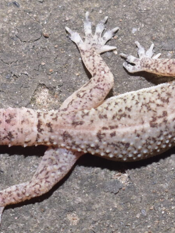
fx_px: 1996
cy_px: 131
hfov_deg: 5.0
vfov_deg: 6.7
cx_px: 53
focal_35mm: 296
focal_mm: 48
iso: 500
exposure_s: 1/100
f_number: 5.3
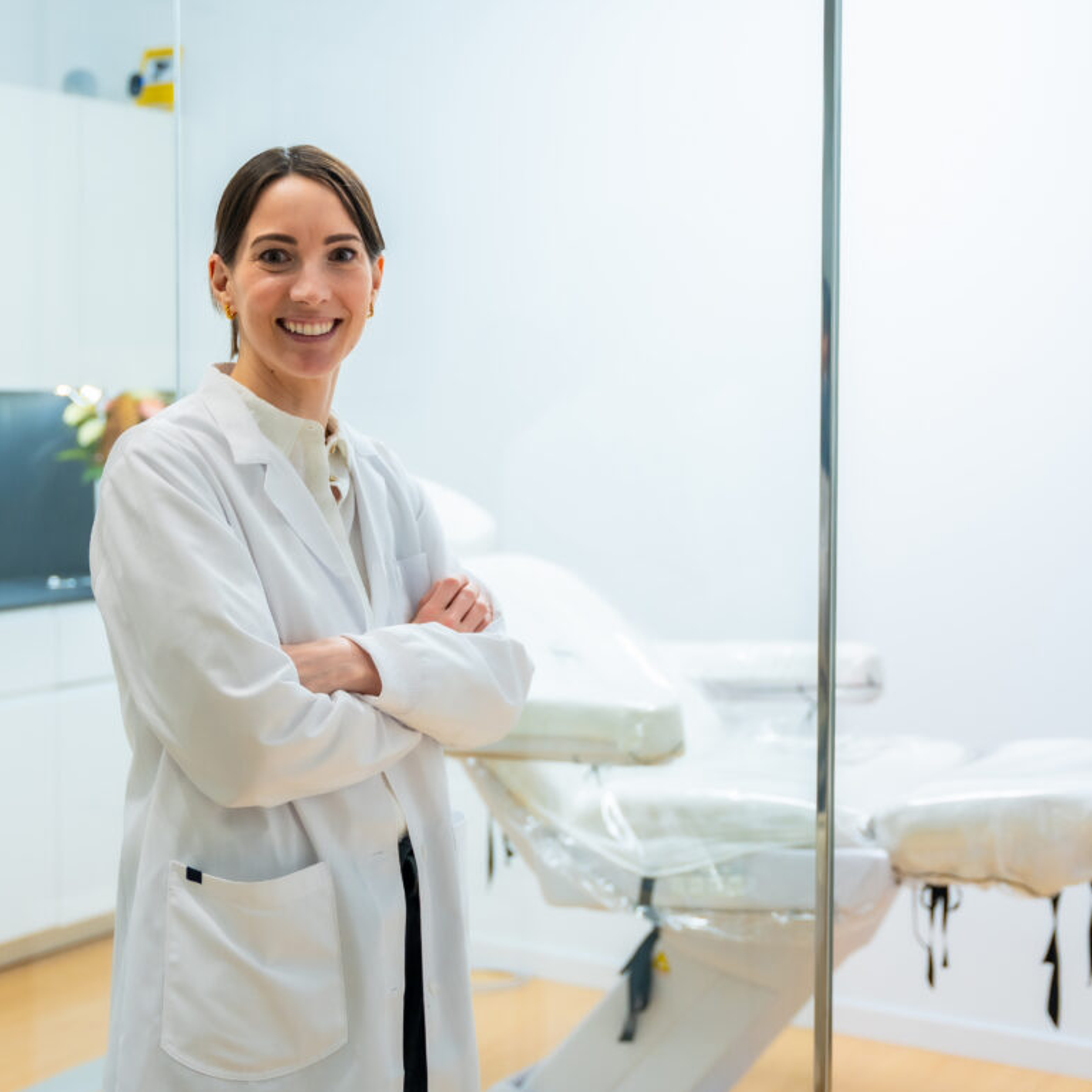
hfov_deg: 31.6
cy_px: 541
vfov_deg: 31.6
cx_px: 466
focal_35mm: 54
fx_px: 1928
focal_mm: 41.8
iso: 800
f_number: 2.8
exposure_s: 1/250
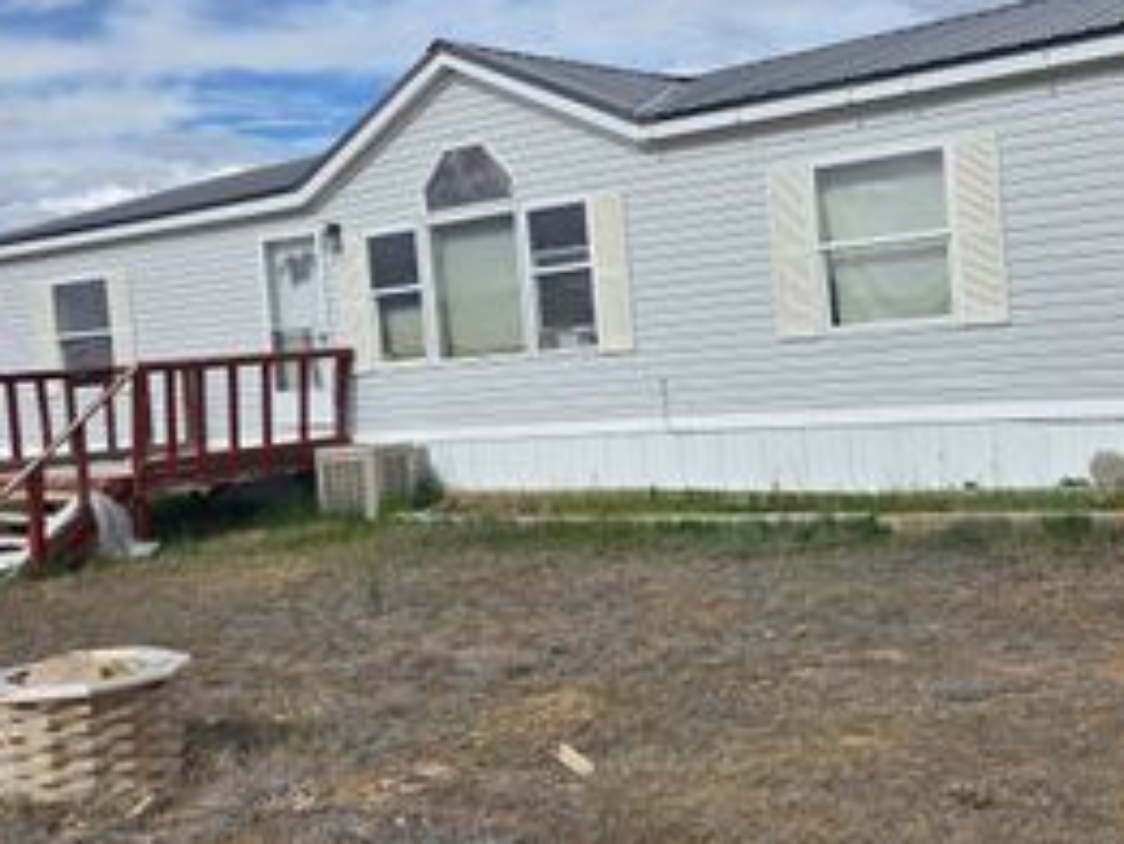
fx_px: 1429
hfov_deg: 42.7
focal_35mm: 44
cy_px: 385
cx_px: 676
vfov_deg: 32.9
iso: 32
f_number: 1.8
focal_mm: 5.4
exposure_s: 1/2921
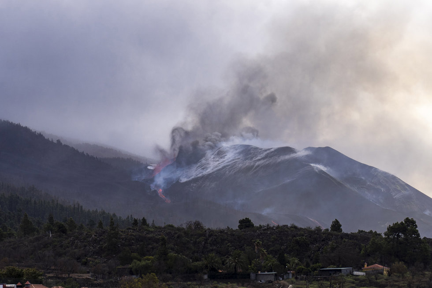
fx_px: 1344
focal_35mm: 112
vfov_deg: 12.2
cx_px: 216
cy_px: 144
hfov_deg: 18.3
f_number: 8
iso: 80
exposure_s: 1/400
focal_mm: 75
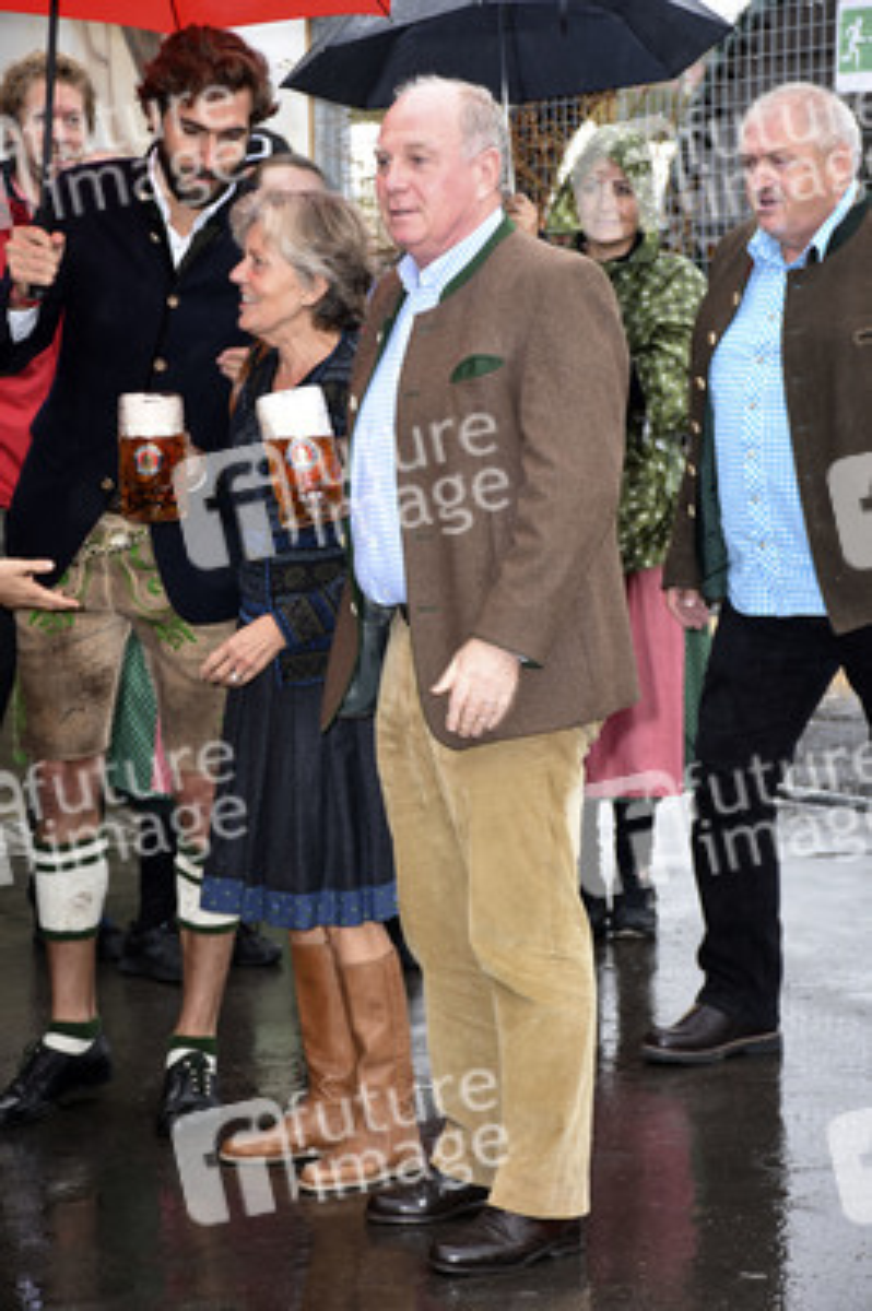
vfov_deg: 18.2
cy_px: 656
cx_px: 436
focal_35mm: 112
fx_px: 4094
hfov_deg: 12.2
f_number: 5.6
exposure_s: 1/200
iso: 640
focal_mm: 75
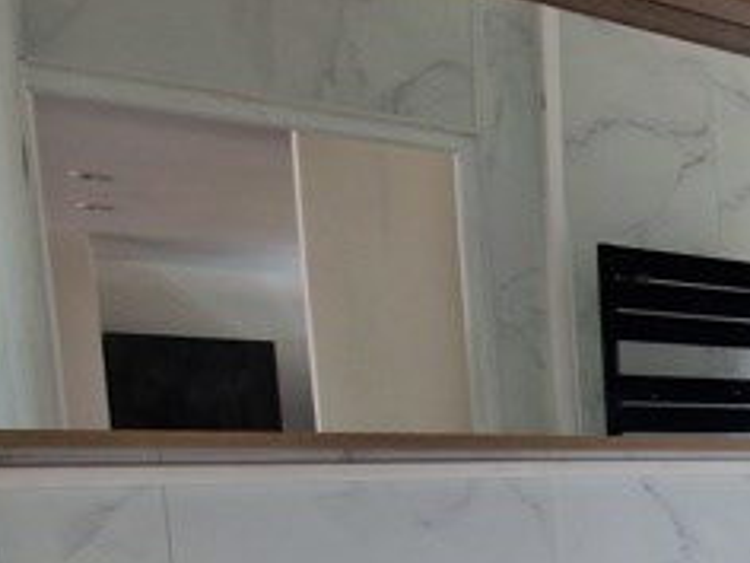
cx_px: 1081
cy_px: 560
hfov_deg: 29.5
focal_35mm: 44
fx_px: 953
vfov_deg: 30.6
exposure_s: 1/100
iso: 64
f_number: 2.2
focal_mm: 2.2
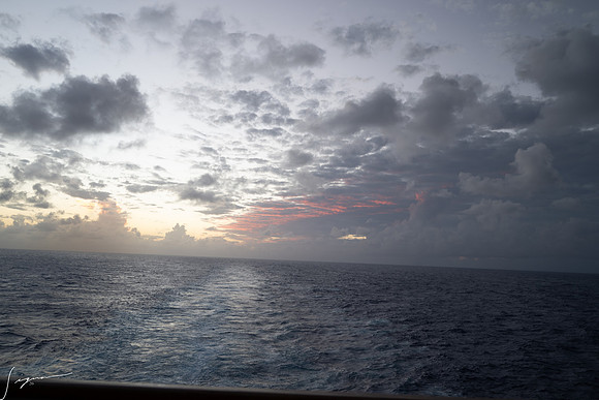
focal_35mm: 30
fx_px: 499
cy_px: 200
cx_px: 300
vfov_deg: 43.6
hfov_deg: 61.9
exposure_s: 1/25
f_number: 4
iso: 125
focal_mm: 30
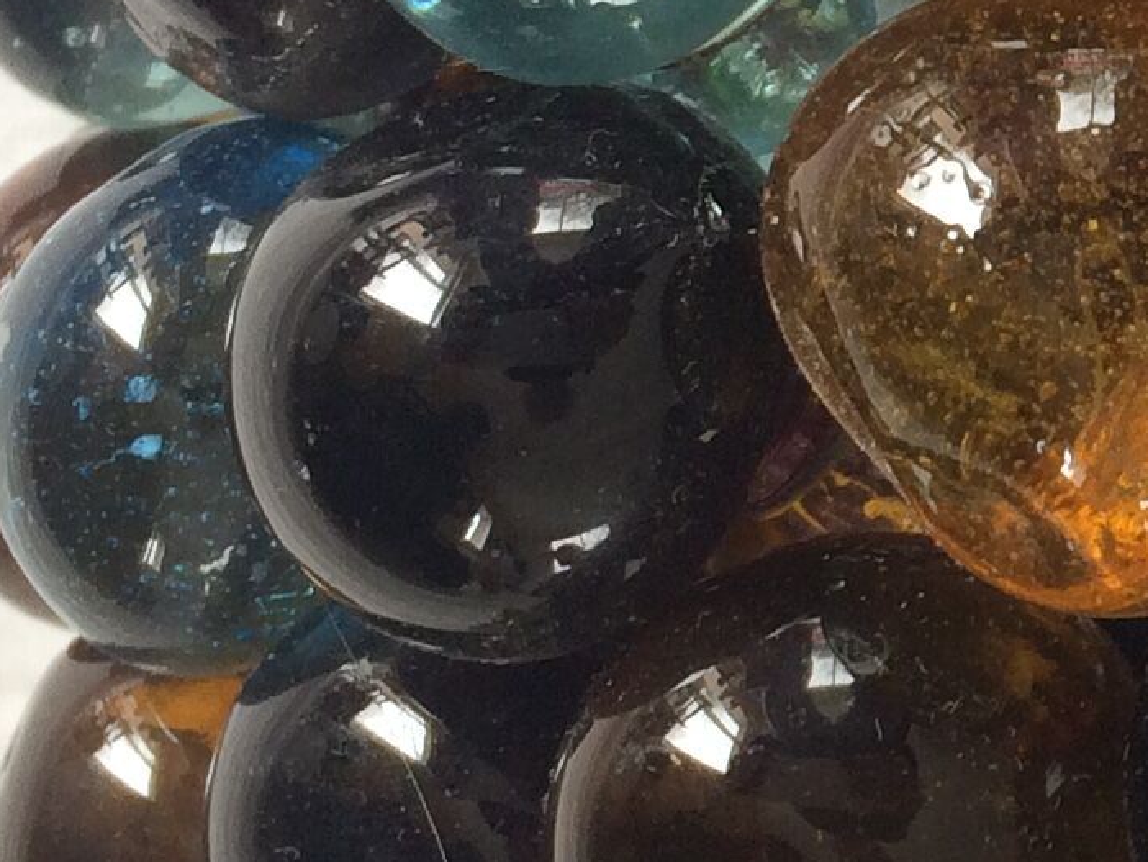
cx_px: 1620
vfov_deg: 10.9
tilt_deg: -84.9
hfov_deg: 13.9
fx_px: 4478
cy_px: 52
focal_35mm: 135
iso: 40
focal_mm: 4.15
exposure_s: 1/50
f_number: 2.2
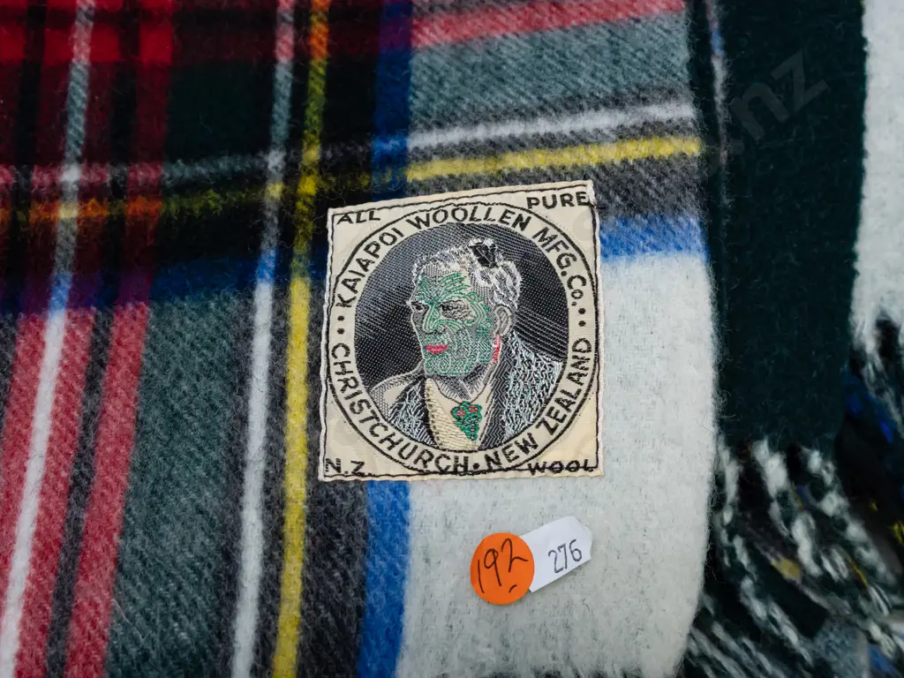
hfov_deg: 39.7
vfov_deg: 30.3
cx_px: 452
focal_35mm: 48
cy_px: 339
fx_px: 1254
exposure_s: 1/160
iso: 3200
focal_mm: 24
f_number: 5.6
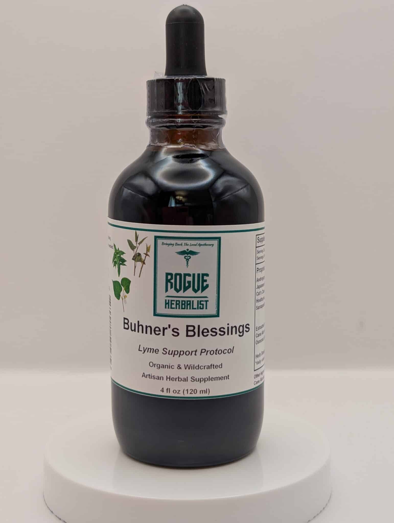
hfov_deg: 29.7
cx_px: 197
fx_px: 742
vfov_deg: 38.9
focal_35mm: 49
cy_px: 262
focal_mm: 6.9
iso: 21
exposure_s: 1/26.5
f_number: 1.68
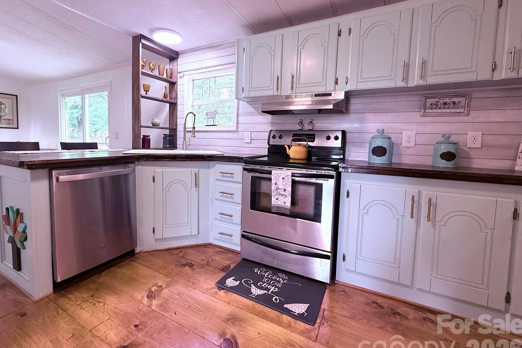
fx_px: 232
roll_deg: -1.7
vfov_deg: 73.5
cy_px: 154
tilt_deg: -3.8
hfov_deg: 96.5
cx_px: 240
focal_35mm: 16
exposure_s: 1/60
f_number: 2.2
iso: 200
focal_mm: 2.22
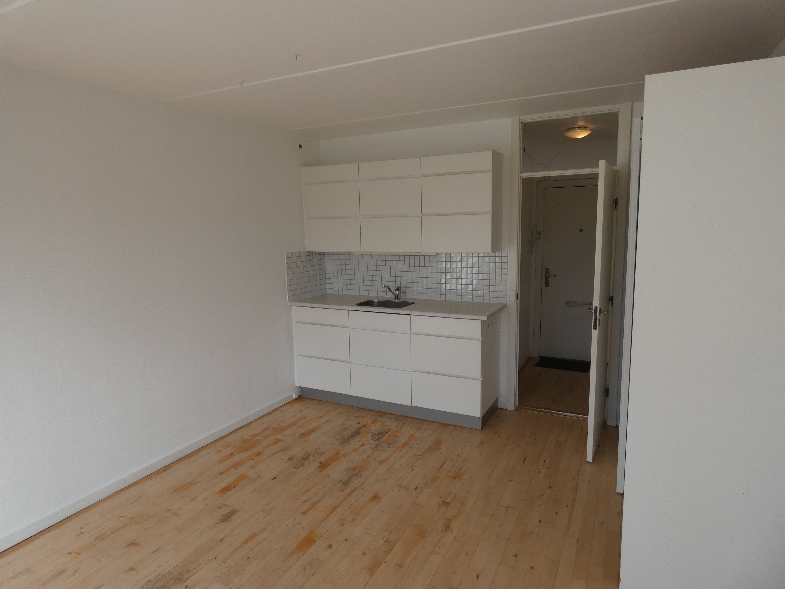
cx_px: 392
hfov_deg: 81.7
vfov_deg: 66.0
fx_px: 454
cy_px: 294
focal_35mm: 20
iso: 80
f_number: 2.8
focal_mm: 3.6
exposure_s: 1/320
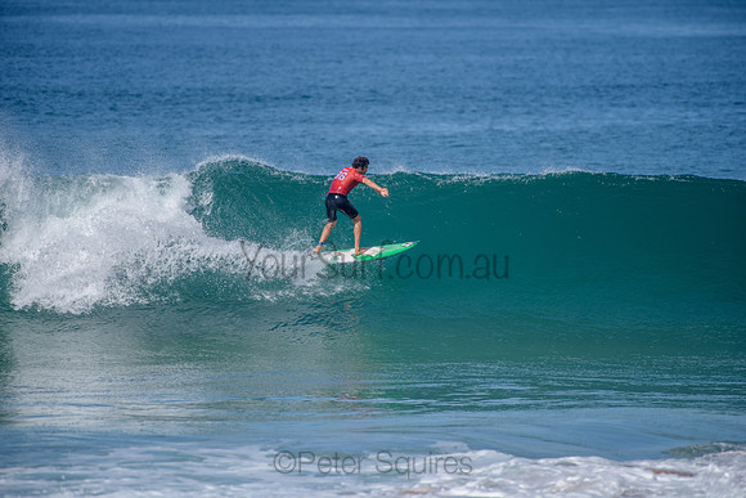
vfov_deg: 2.8
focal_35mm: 500
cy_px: 249
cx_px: 373
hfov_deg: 4.1
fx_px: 10363
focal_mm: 500
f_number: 5.6
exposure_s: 1/2000
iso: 160
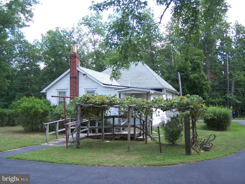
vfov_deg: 37.7
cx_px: 122
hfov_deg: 49.0
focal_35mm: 38
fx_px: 269
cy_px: 92
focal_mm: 6.3
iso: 80
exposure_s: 1/250
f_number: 2.8
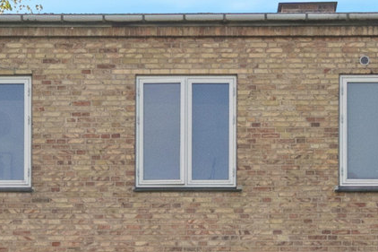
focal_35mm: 256
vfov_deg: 5.2
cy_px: 536
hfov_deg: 8.0
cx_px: 134
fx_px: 2687
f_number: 7.1
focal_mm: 24
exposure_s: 1/500
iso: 200
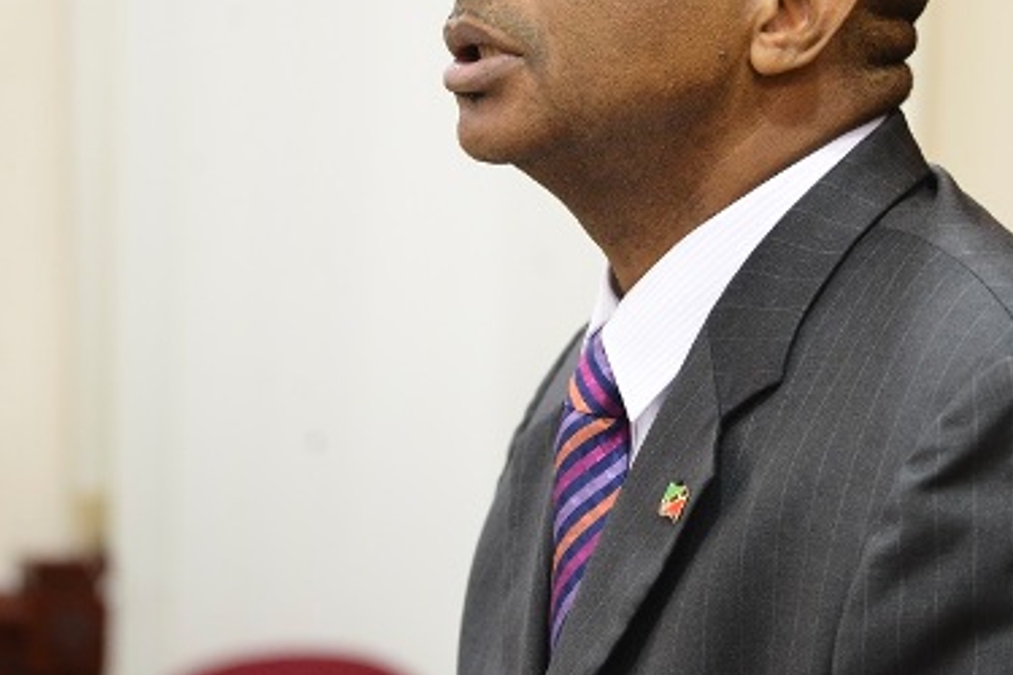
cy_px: 163
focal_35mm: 205
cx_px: 665
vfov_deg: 6.7
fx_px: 5768
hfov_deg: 10.0
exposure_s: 1/60
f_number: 6.3
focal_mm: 120
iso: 3200
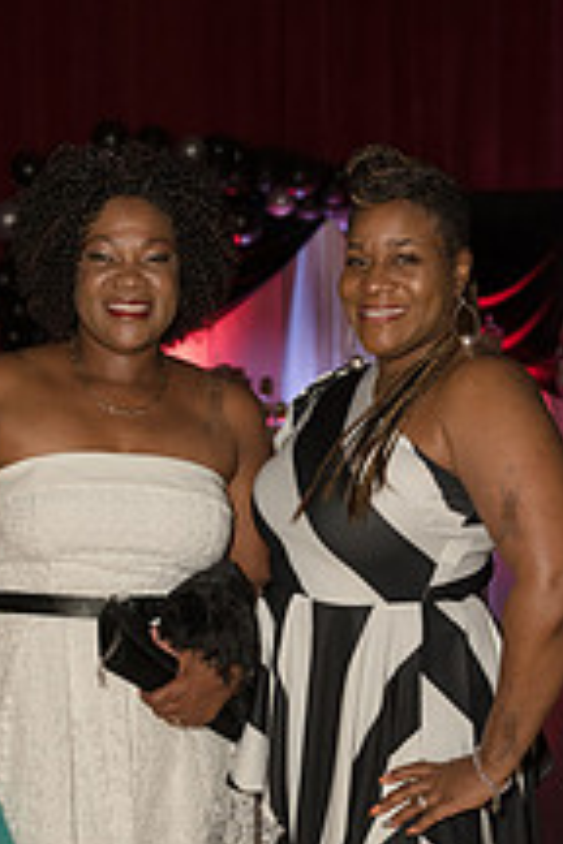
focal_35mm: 73
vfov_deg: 27.4
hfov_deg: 18.6
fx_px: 1712
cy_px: 613
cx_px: 215
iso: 2000
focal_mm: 35
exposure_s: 1/320
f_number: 3.5
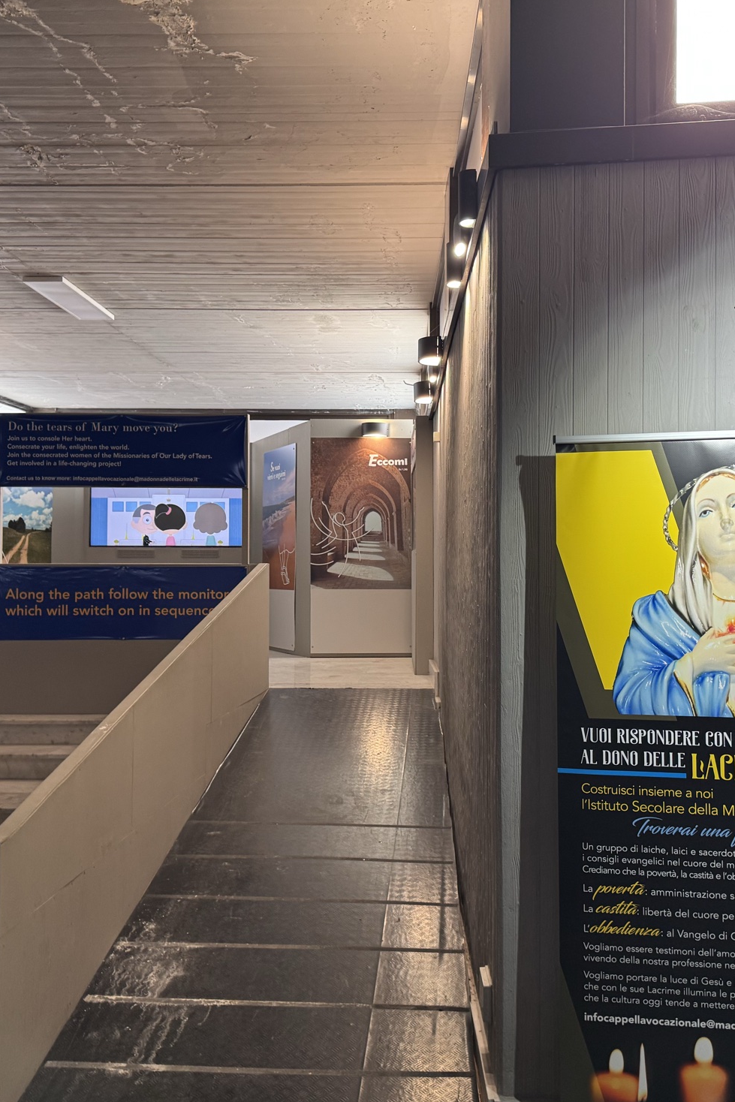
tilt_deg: +0.1
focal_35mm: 34
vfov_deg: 55.8
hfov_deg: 38.8
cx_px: 436
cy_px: 546
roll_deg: -1.2
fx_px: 1041
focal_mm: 6.76
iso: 160
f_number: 1.78
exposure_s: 1/50
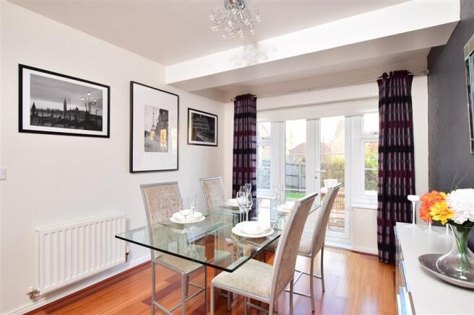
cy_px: 158
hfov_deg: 90.0
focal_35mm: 18
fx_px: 237
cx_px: 237
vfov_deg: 67.4
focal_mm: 12
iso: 400
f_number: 10
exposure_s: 1/20
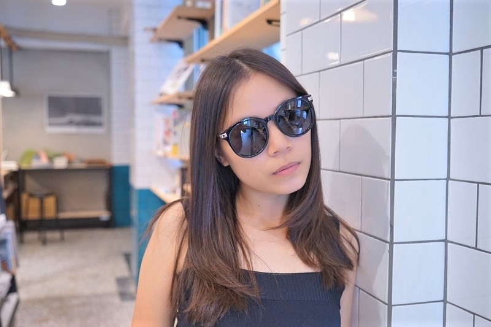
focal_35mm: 40
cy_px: 164
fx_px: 545
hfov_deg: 48.5
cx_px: 246
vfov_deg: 33.4
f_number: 4
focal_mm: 40
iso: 1600
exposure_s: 1/30
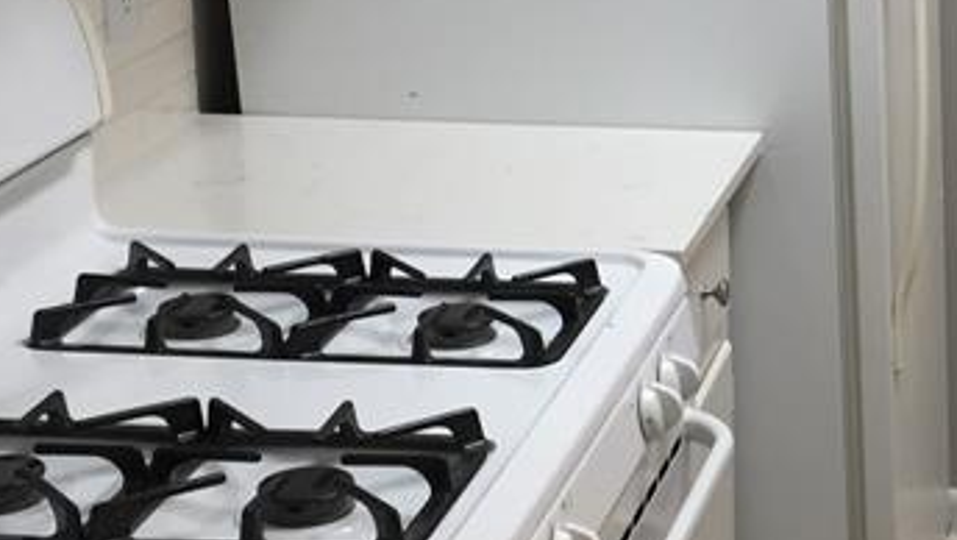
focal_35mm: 94
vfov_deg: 12.9
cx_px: 1113
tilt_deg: -17.2
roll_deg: -2.1
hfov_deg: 21.3
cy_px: 203
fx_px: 2387
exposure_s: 1/30
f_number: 2.2
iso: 64
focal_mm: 4.15
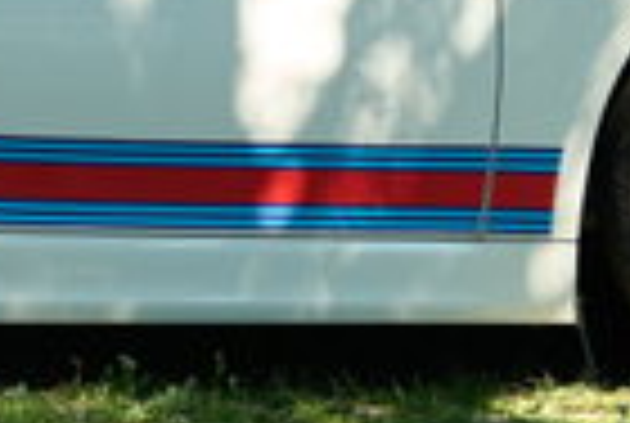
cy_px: -68
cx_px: 2
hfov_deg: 10.1
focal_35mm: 202
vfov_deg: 6.8
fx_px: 3543
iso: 250
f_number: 2.8
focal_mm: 37
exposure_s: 1/500
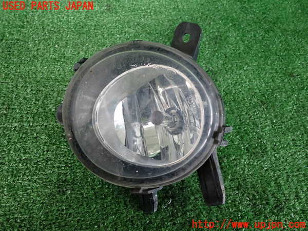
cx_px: 154
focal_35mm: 30
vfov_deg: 46.8
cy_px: 116
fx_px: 267
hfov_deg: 60.0
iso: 800
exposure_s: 1/30
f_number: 2.3
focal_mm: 5.4
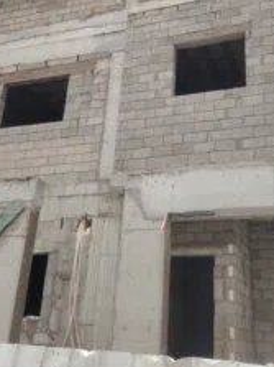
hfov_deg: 33.3
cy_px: 142
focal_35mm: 43
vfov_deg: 43.6
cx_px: 177
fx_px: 454
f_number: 1.75
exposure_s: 1/904
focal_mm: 5.25
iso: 100
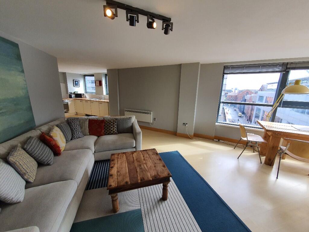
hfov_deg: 106.2
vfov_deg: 89.9
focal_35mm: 13
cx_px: 154
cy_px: 116
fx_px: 116
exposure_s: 1/100
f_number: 2.2
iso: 50
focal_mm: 1.8
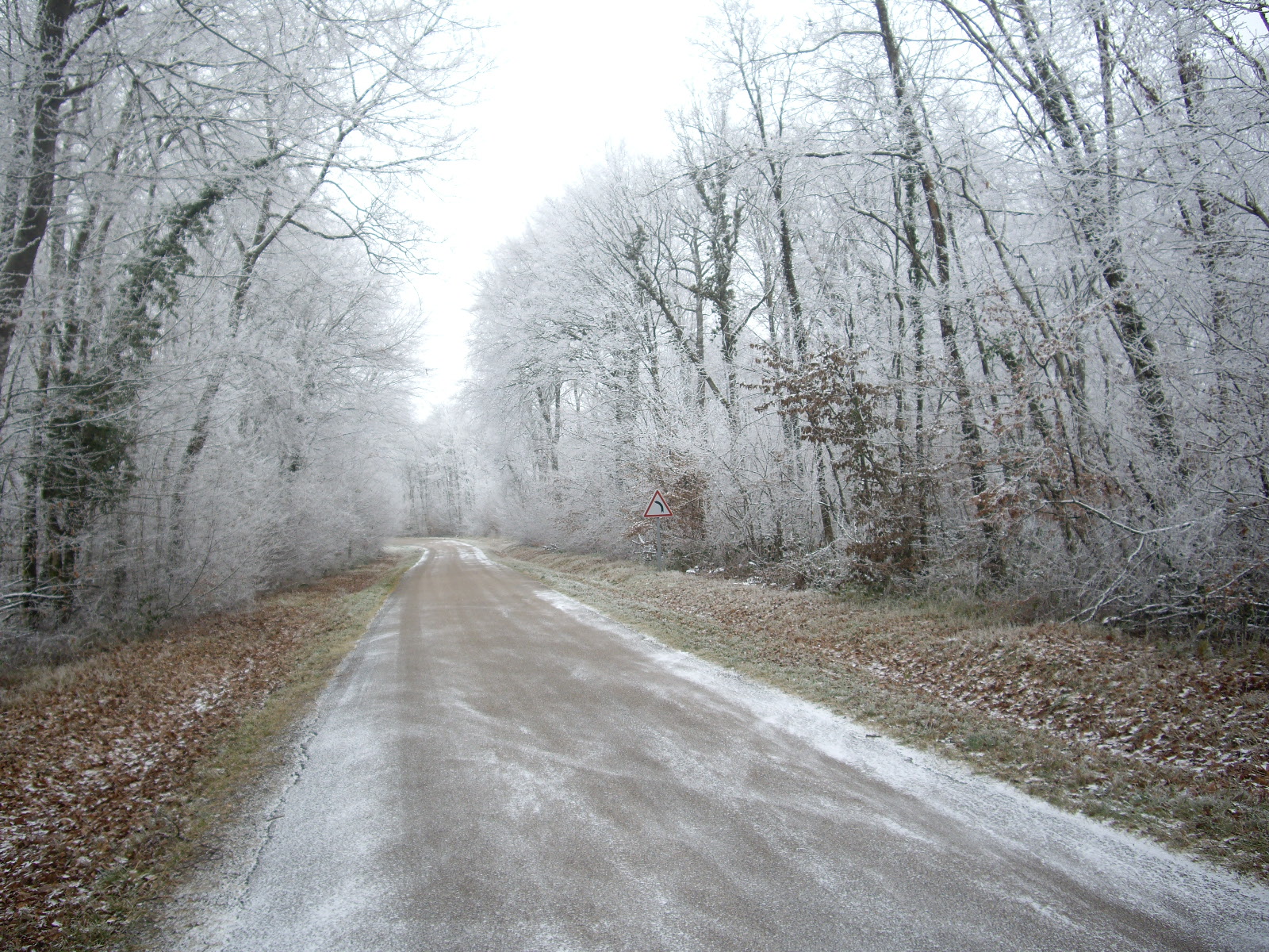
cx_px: 634
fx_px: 1393
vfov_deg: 37.7
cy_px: 476
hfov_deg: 49.0
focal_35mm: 38
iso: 100
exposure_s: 1/100
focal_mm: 7.9
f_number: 2.8
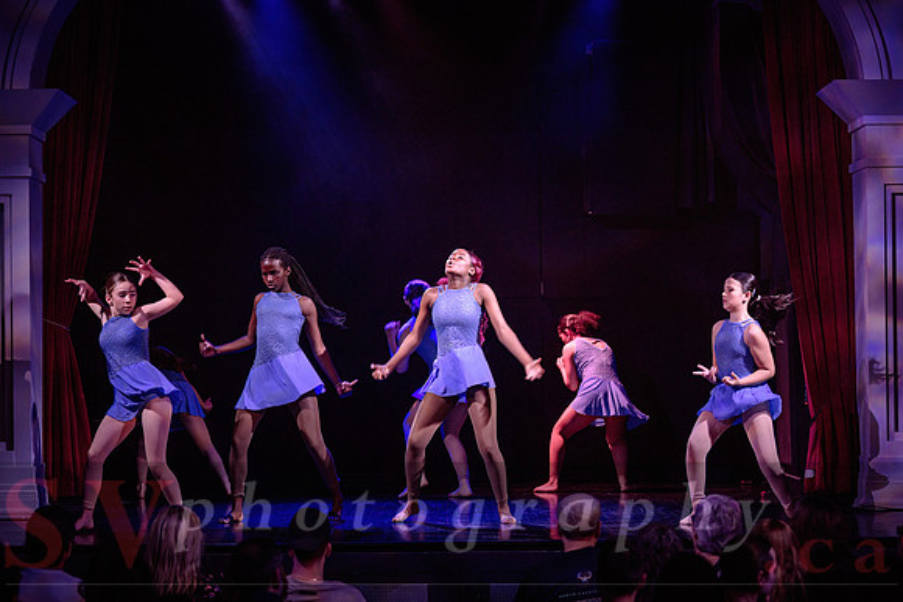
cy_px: 301
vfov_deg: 13.4
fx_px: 2570
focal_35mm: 102
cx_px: 452
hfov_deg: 19.9
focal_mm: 100
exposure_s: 1/200
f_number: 2.8
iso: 1600
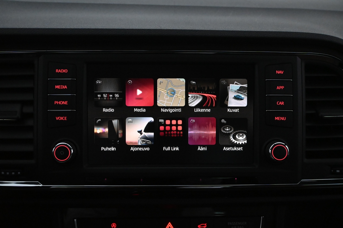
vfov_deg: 39.1
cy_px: 114
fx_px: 322
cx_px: 172
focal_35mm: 34
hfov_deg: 56.1
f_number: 5.6
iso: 6400
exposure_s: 1/125
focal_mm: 22.5
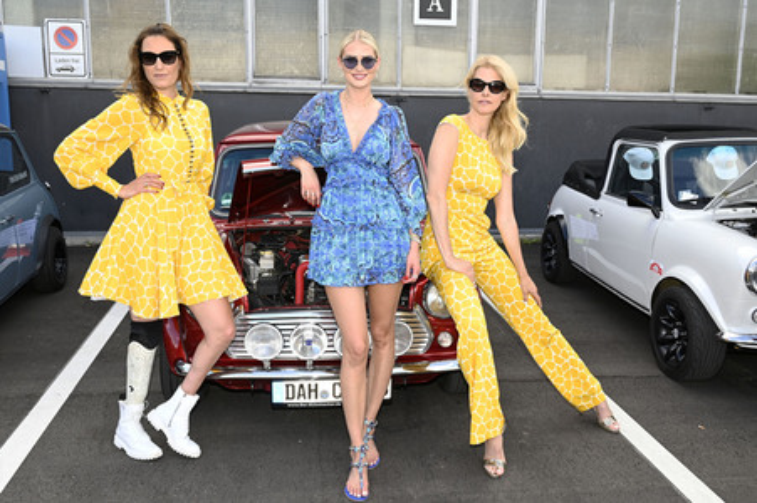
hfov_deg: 58.8
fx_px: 672
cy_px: 252
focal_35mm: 32
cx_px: 378
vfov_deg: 41.1
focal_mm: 32
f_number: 9
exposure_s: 1/160
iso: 640
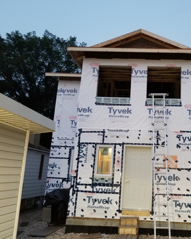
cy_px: 120
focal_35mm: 34
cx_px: 146
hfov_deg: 41.8
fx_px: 240
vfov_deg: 52.9
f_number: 1.7
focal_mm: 4.25
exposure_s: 1/10
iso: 200
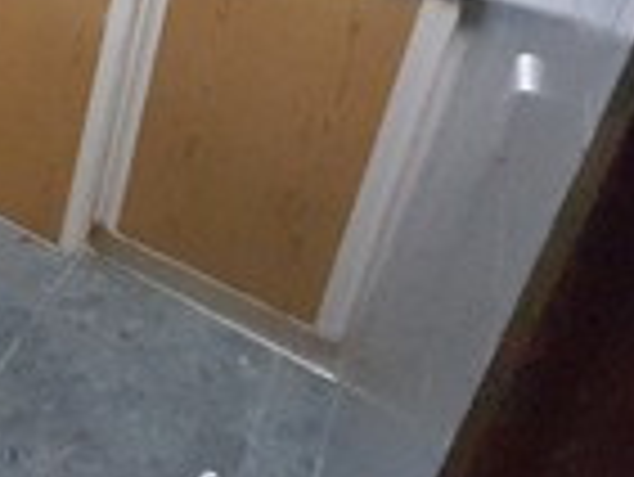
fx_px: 770
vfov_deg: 28.1
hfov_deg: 27.9
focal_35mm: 42
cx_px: -339
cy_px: -151
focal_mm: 1.13
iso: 1000
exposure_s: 1/17
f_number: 2.2
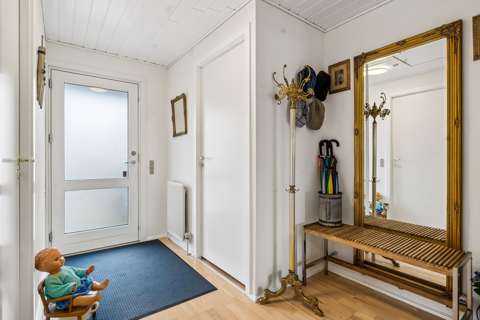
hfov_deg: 90.0
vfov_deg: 67.4
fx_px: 240
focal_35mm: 18
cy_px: 160
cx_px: 240
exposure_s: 1/30
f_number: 8
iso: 200
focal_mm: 18
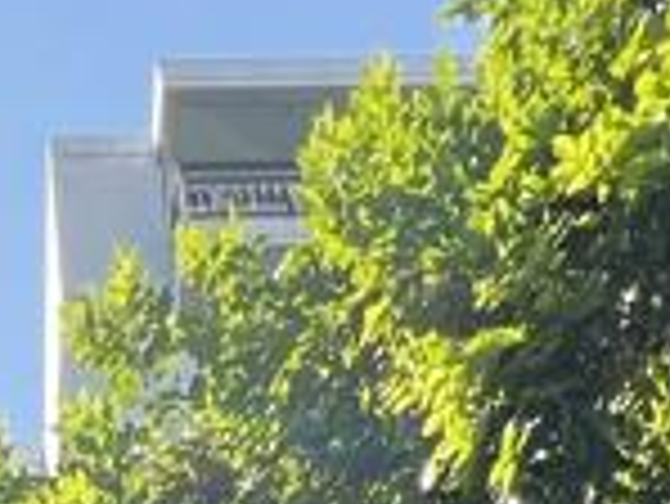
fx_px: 1937
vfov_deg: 9.1
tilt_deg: +30.3
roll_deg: +2.3
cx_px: -11
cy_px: 1804
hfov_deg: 19.0
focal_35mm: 100
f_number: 1.8
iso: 32
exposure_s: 1/312
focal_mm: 1.57
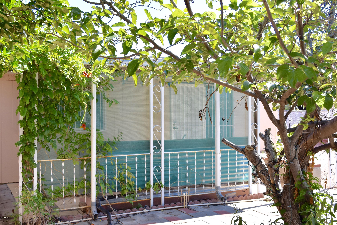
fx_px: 421
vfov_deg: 29.9
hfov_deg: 43.6
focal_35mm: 45
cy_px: 112
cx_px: 168
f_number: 8
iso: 450
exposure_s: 1/500
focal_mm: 30
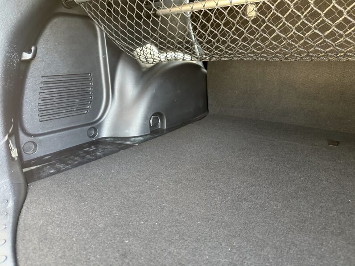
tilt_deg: -14.1
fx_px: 246
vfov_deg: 56.8
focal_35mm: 24
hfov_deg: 71.6
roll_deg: -3.3
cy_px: 133
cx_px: 178
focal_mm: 6.86
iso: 400
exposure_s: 1/60
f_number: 1.78
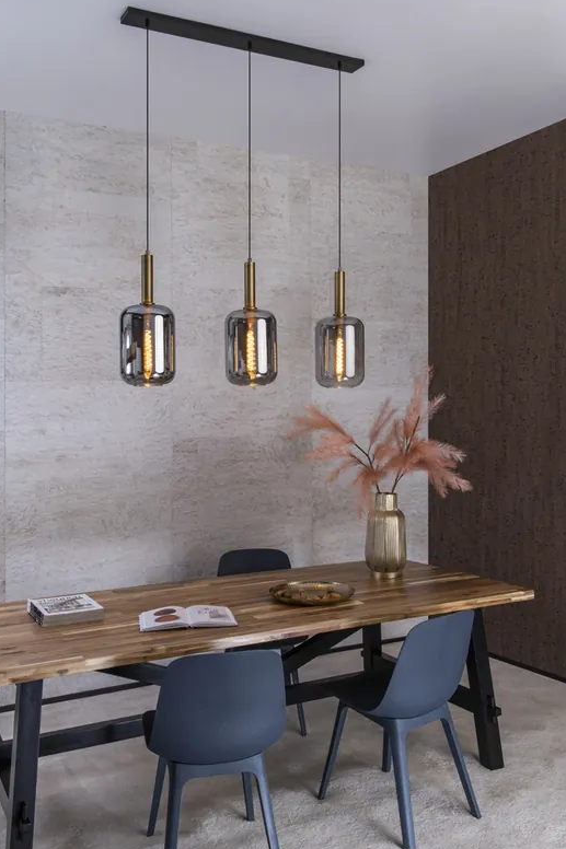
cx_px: 281
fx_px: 779
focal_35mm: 33
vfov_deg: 57.2
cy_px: 423
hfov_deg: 40.0
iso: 100
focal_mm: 32
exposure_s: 1/3
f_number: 16
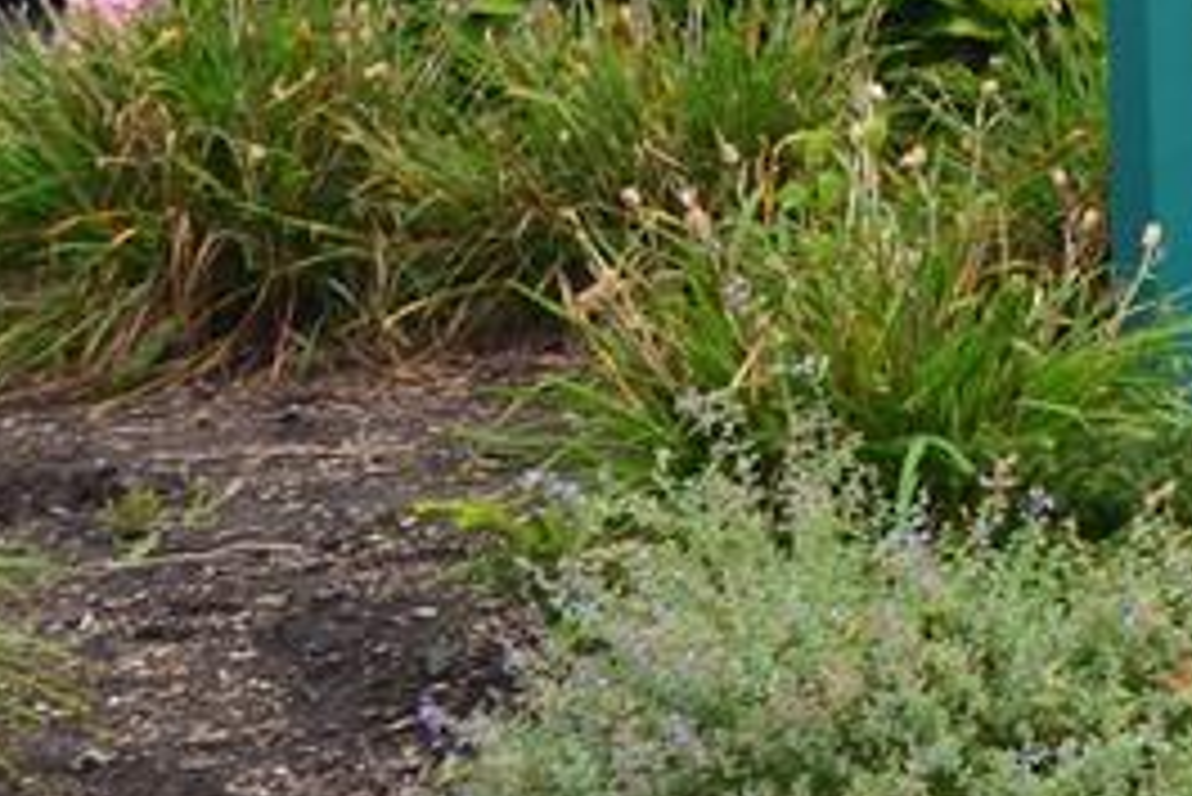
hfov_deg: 14.0
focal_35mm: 139
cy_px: -238
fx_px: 4605
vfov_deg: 9.7
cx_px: 1696
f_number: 10
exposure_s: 1/250
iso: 400
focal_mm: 24
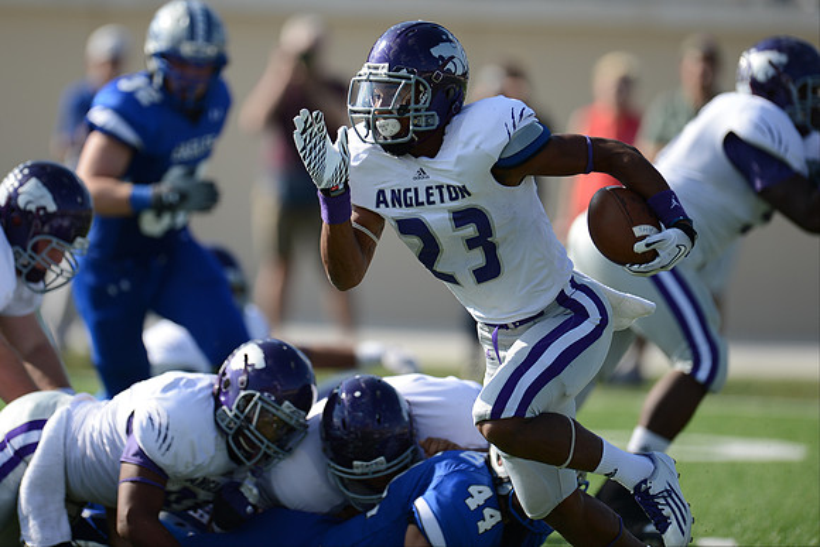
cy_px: 274
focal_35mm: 400
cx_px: 410
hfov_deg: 5.2
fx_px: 9113
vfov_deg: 3.4
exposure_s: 1/3200
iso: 200
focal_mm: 400
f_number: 2.8
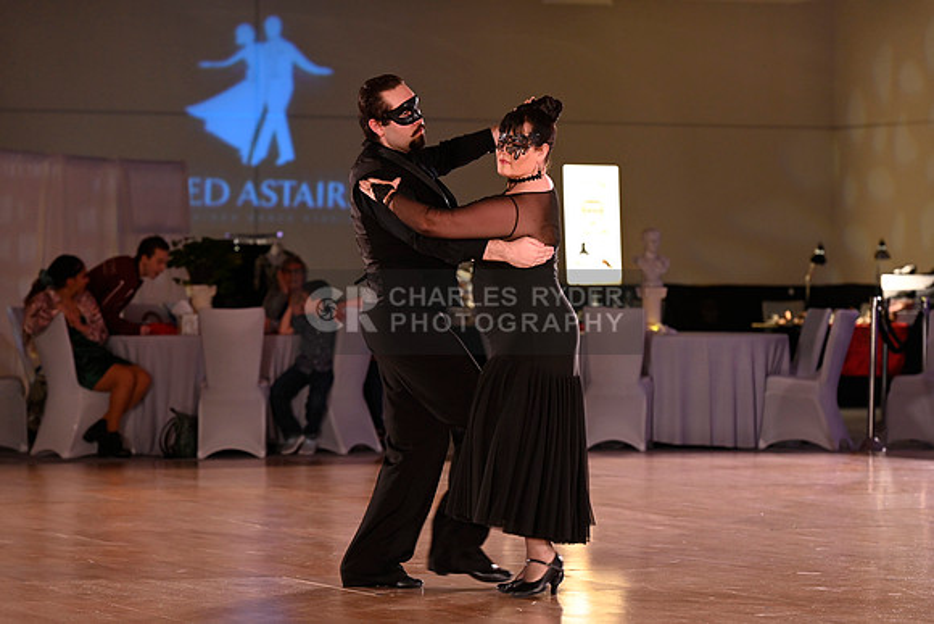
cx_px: 467
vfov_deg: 9.2
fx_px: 3892
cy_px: 312
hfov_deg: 13.7
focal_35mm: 150
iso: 2000
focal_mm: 150
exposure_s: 1/200
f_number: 5
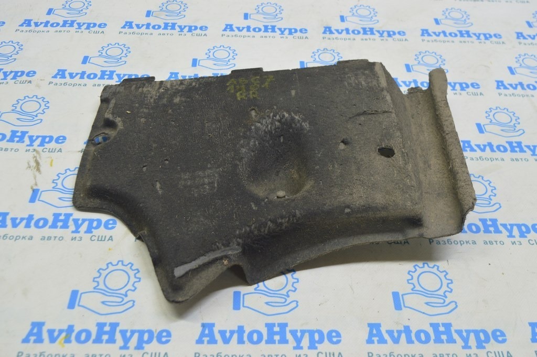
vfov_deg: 35.4
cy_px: 178
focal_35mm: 38
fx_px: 559
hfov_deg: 51.3
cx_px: 268
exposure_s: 1/20
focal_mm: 25
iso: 400
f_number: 5.6
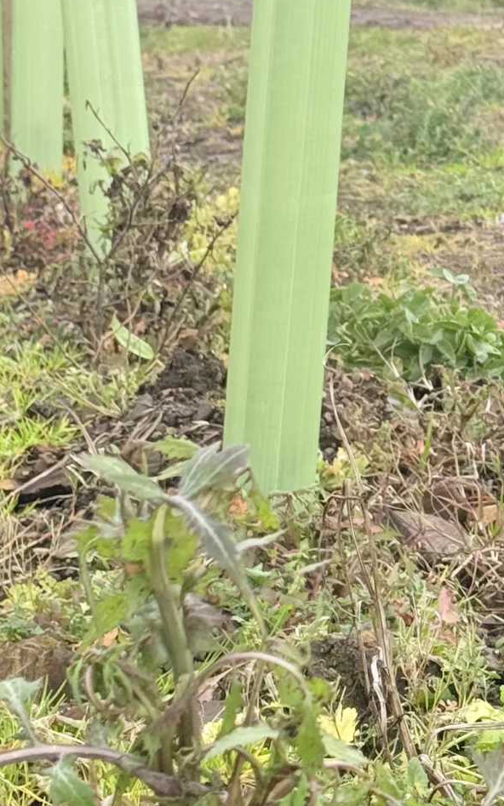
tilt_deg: -4.2
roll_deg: -0.3
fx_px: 2835
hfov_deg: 10.0
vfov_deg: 16.0
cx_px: 564
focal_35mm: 129
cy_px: 114
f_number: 1.78
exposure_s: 1/1513
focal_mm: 6.76
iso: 100
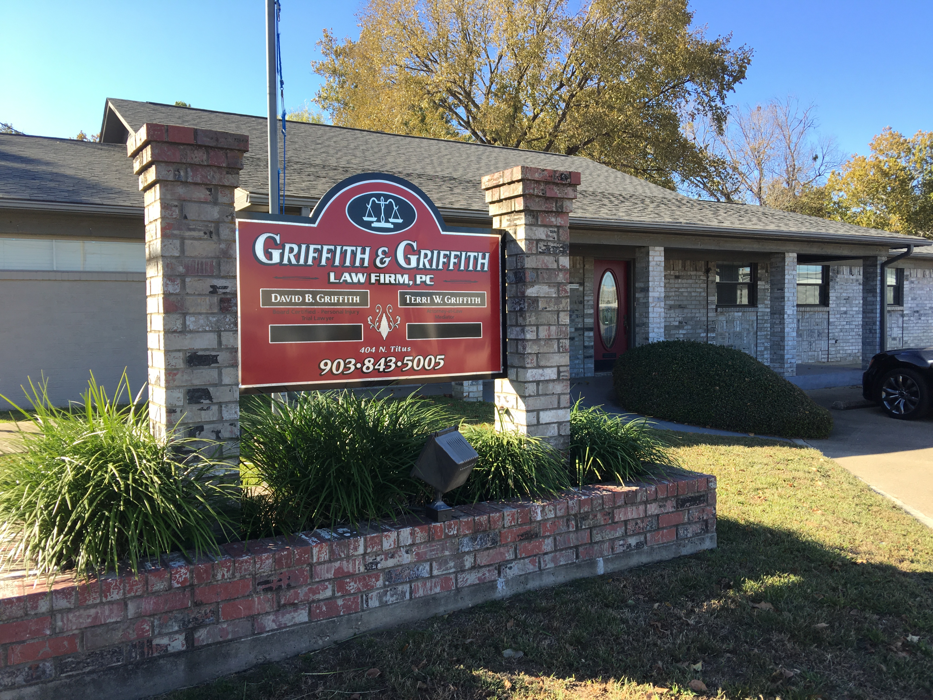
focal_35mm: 29
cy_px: 350
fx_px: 782
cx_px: 466
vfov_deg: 48.2
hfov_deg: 61.7
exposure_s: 1/447
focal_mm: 4.15
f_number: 2.2
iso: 25
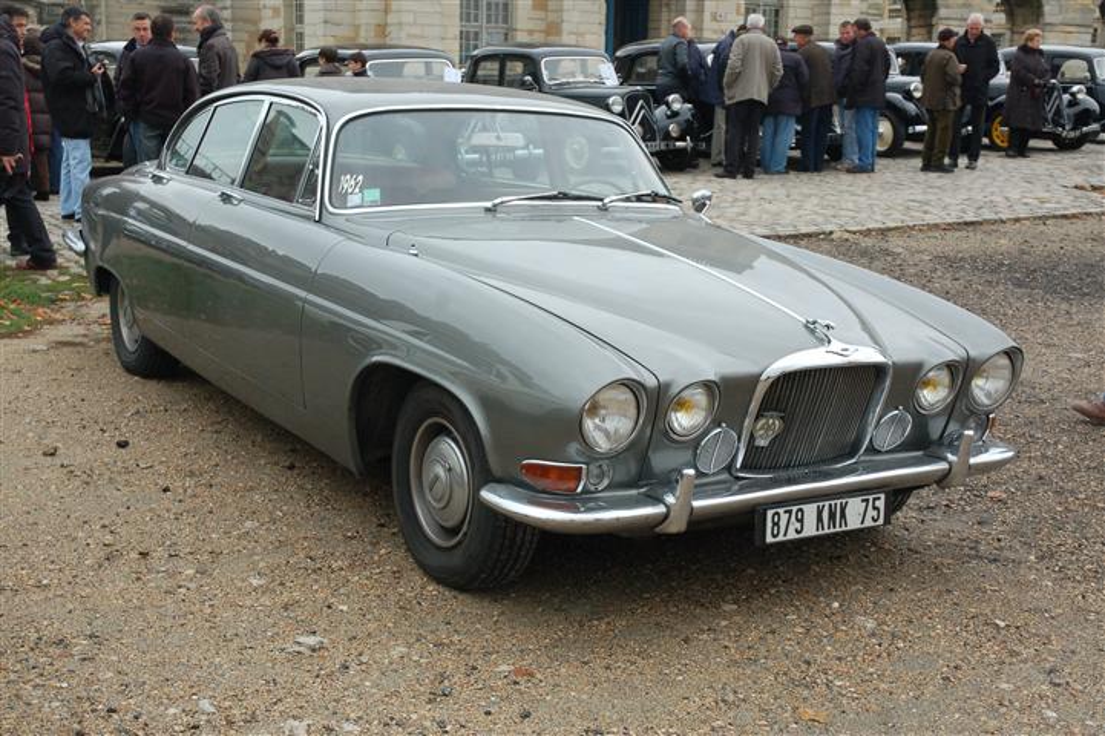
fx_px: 1565
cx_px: 552
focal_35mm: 51
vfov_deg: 26.5
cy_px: 368
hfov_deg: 38.9
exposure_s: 1/160
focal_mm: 34
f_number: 6.3
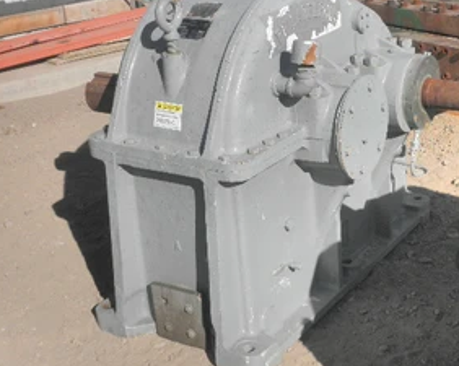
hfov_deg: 30.9
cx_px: 277
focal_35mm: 61
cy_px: 148
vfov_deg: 24.9
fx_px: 828
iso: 64
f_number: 9.6
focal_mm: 7.9
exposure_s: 1/200
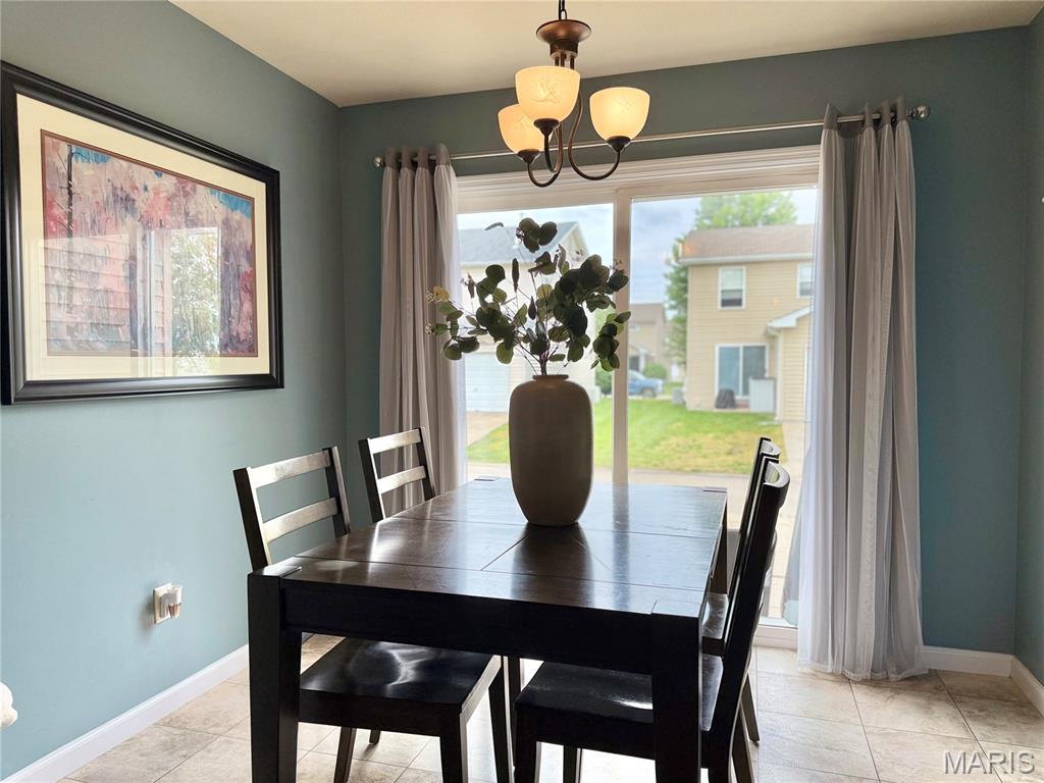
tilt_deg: -1.7
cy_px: 392
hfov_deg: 71.6
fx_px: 724
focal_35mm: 24
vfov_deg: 56.8
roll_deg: +0.0
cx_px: 522
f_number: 1.78
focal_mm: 6.76
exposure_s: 1/497
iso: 80
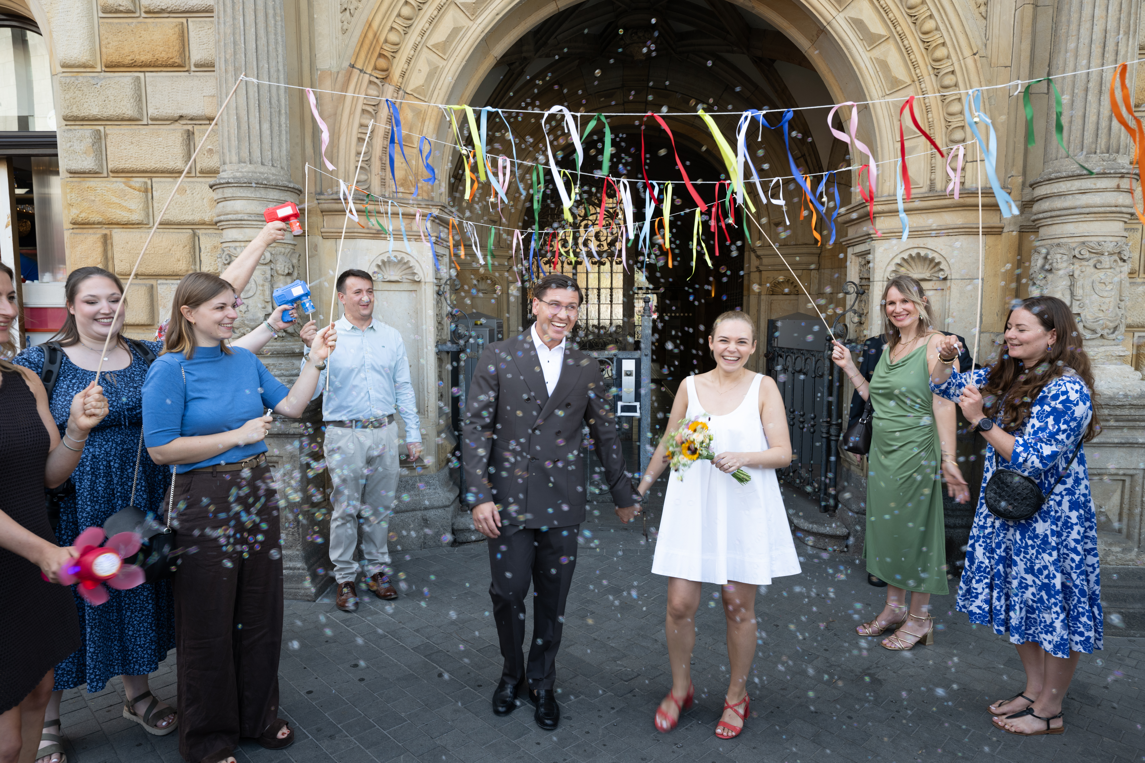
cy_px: 382
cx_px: 572
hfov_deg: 73.7
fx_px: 763
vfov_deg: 53.1
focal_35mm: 24
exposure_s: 1/60
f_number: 6.3
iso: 125
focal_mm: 24
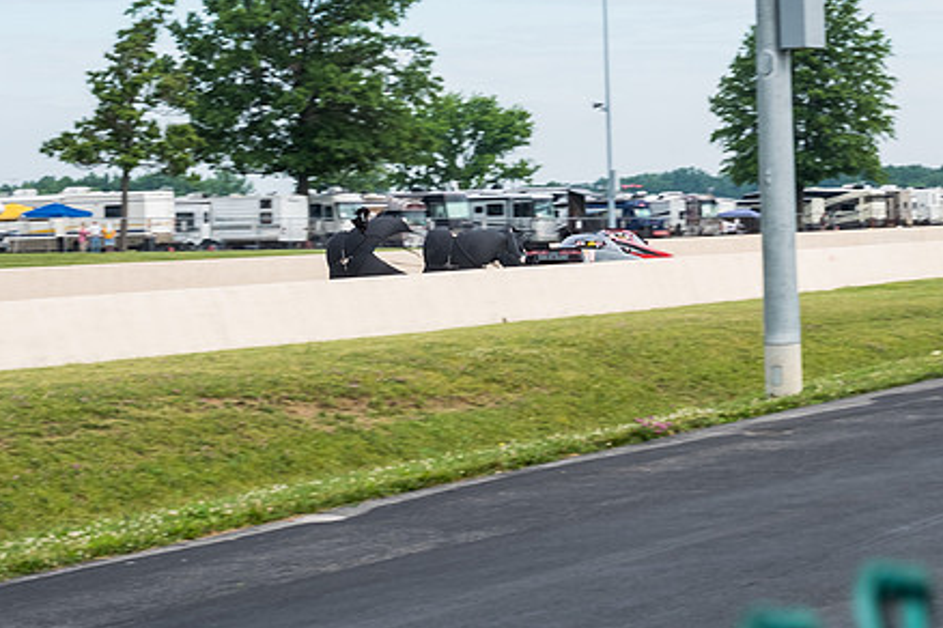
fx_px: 3431
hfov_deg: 15.6
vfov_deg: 10.5
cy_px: 218
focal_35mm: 131
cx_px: 534
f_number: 9
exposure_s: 1/250
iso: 400
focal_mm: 66
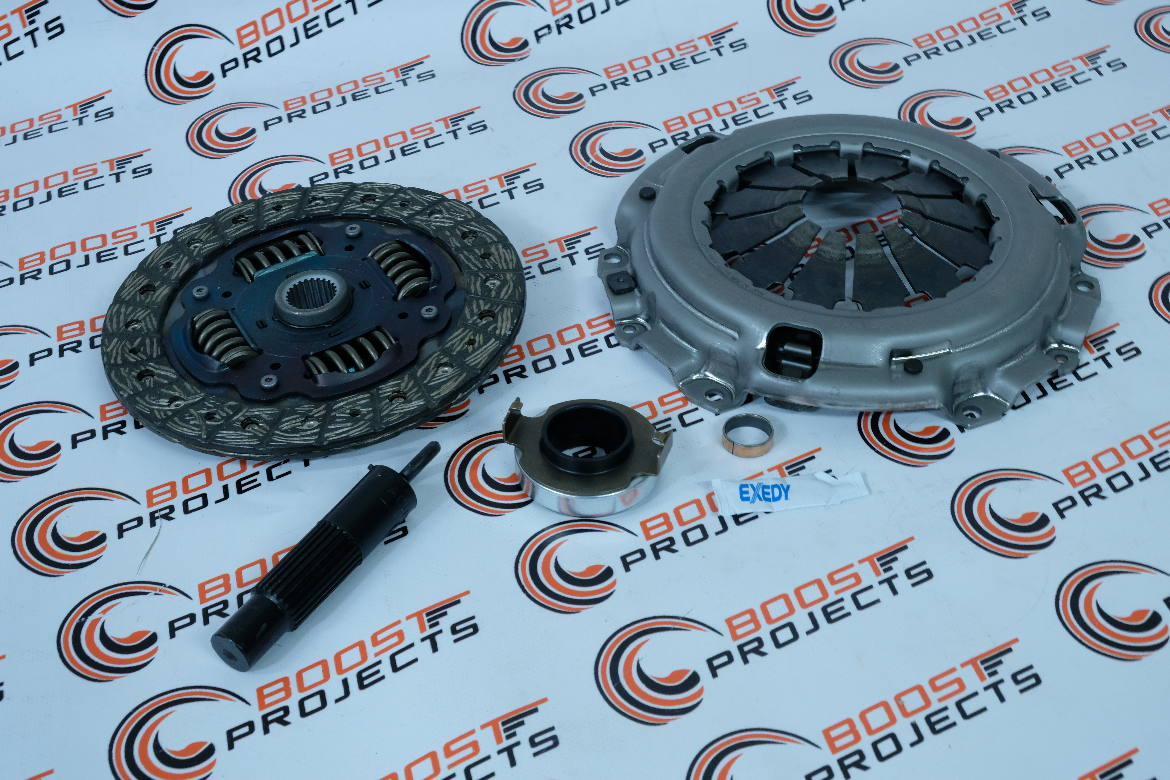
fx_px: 1657
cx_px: 585
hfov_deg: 38.9
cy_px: 390
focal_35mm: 51
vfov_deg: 26.5
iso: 640
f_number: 11
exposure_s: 1/2
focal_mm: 34.3
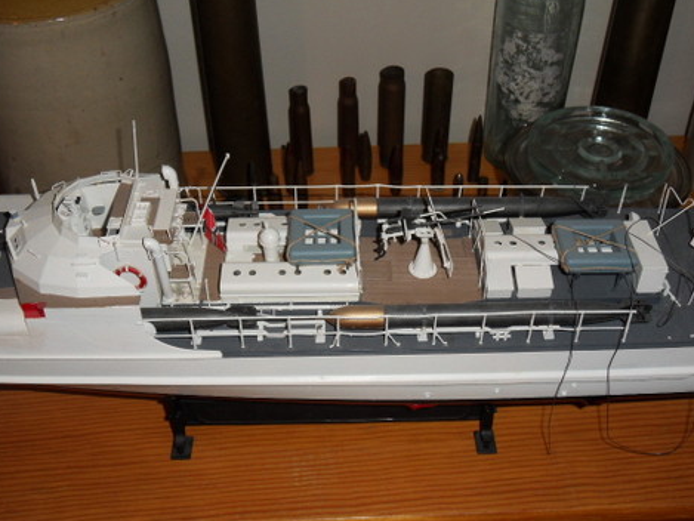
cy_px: 258
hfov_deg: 43.8
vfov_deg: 33.6
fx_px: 862
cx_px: 345
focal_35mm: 43
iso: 200
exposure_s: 1/45
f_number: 4.2
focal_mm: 7.6
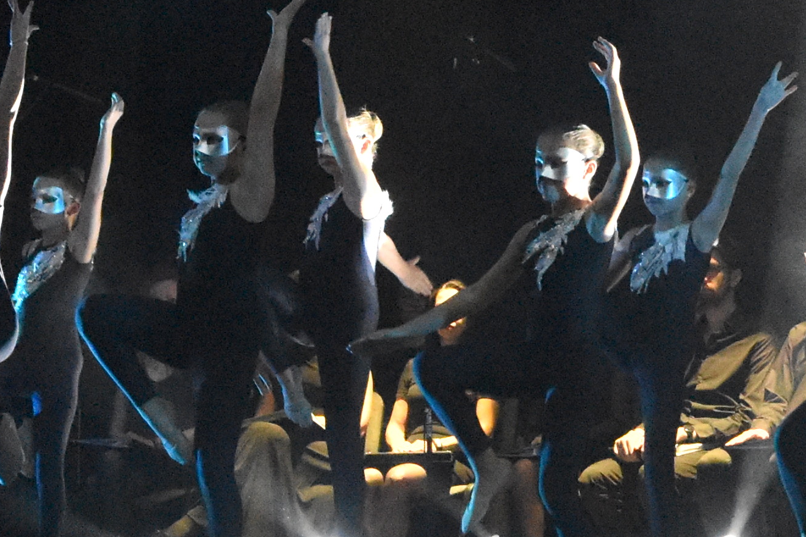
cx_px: 1209
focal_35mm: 211
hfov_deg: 9.5
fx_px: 4729
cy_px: 168
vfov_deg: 6.5
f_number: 4.5
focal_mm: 31
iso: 4000
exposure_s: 1/250
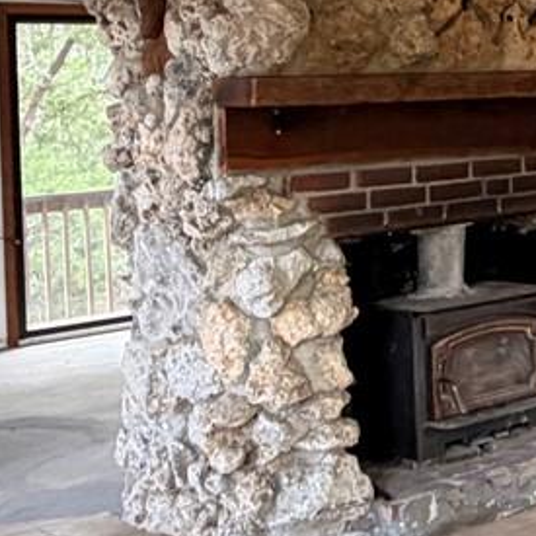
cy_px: 68
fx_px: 1261
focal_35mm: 72
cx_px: 867
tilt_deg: +1.6
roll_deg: +2.9
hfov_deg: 19.8
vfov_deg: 23.4
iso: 200
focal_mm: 2.22
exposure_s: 1/60
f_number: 2.2
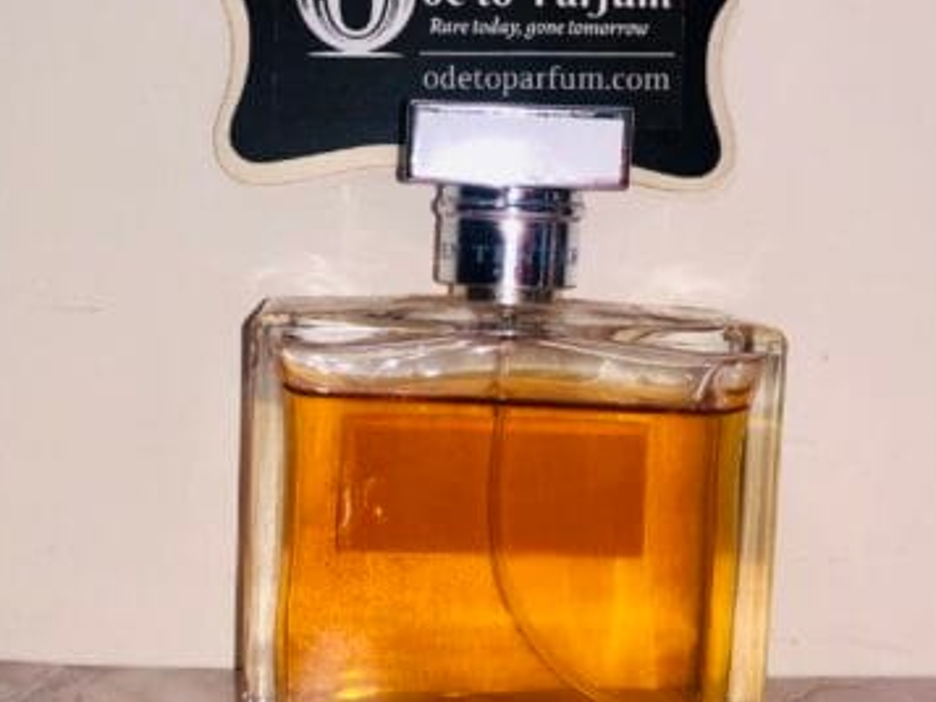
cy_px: 317
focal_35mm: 47
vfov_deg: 30.9
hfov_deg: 40.3
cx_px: 378
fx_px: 1271
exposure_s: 1/41
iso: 20
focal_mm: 4
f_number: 1.8
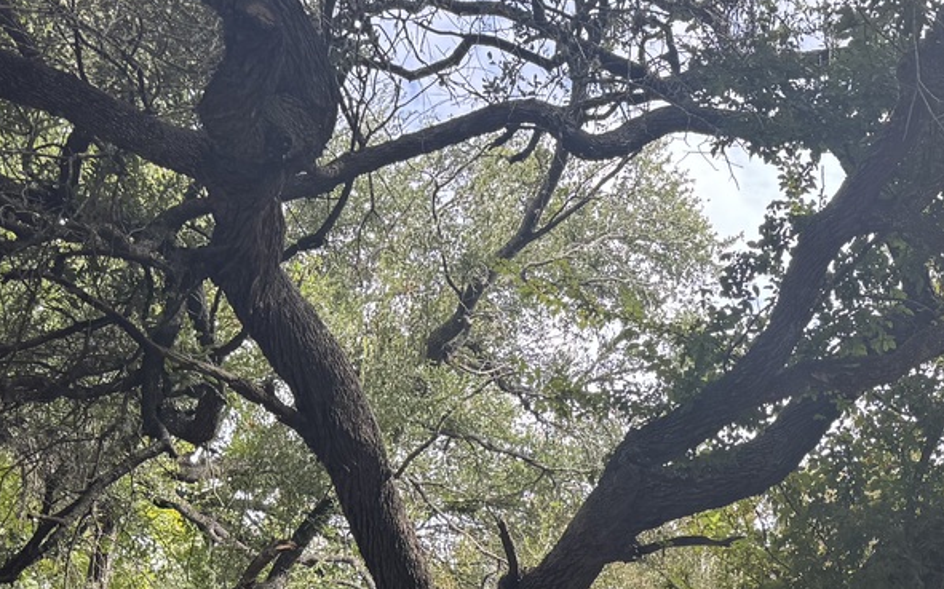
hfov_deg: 31.1
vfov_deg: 19.5
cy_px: 739
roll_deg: -1.4
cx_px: 891
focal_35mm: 62
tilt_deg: +17.2
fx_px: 1595
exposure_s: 1/488
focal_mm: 6.76
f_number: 1.78
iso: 80
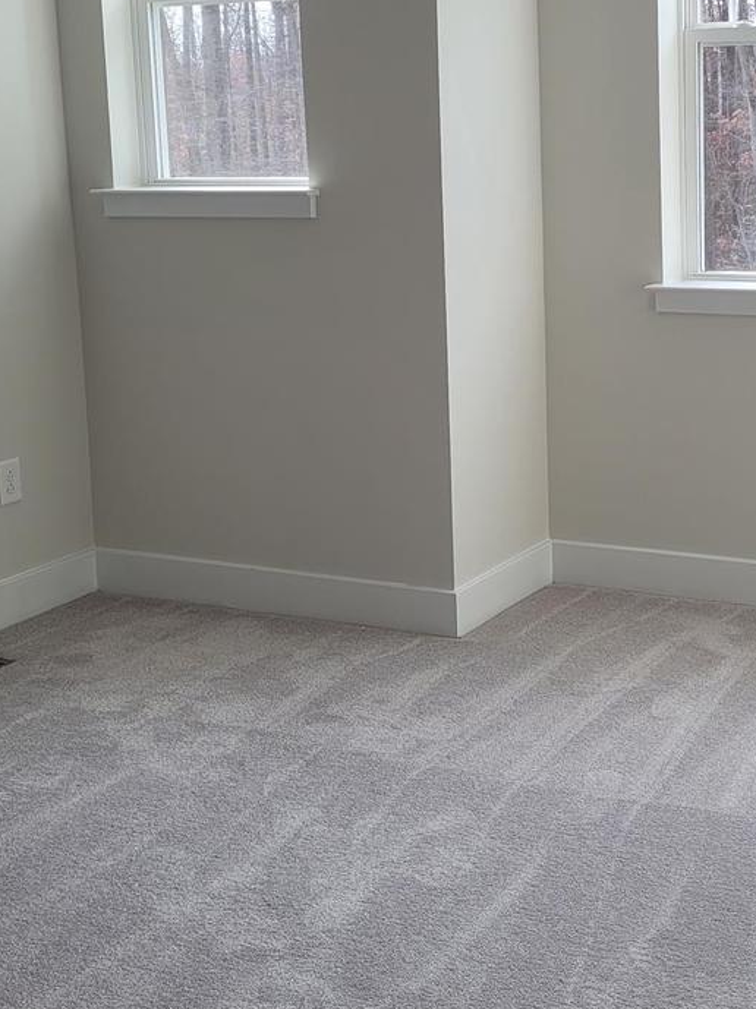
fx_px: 1691
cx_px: 532
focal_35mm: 58
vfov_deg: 33.0
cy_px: 351
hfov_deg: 25.0
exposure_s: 1/123
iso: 40
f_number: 1.8
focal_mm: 5.4
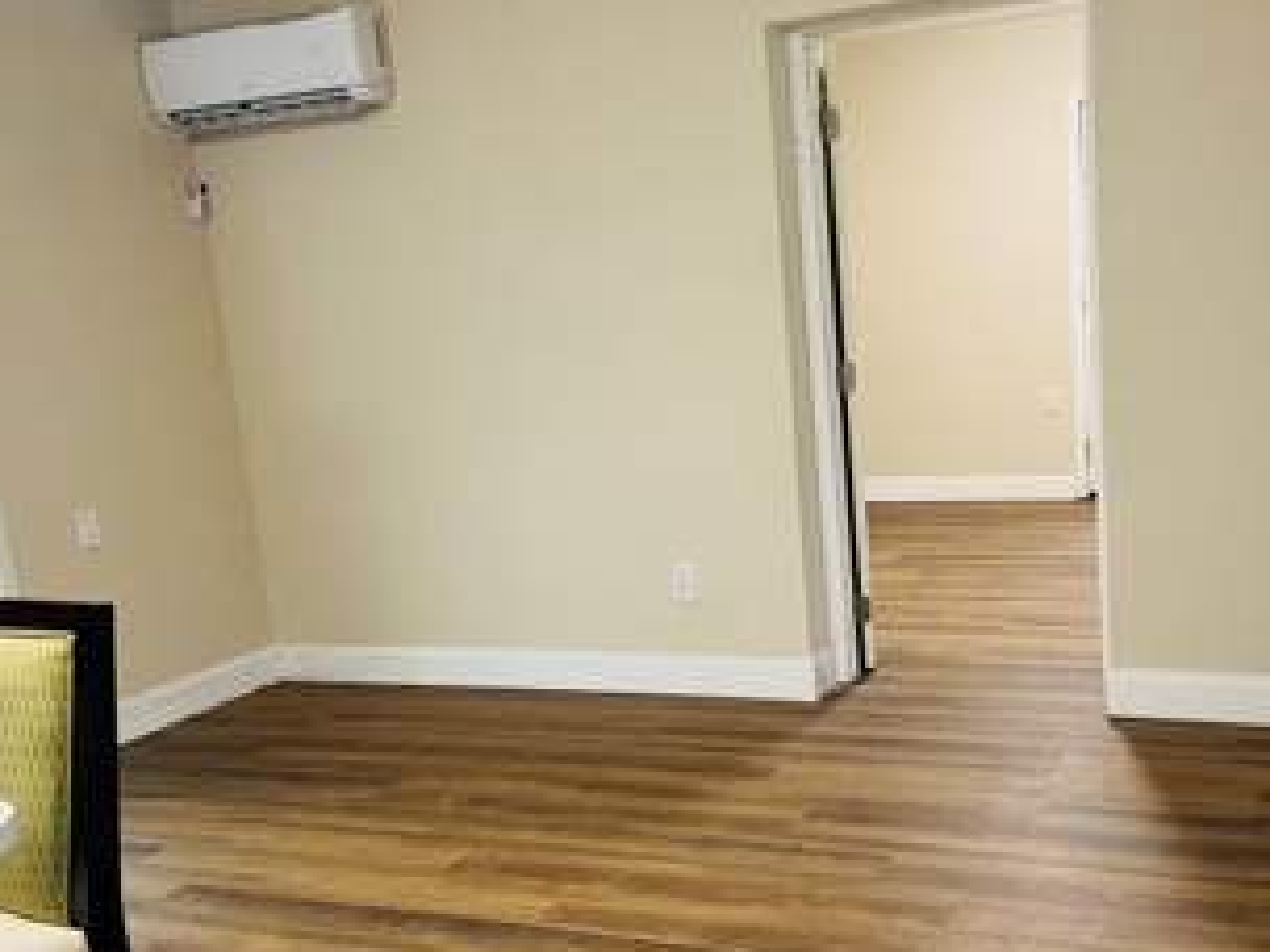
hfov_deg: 45.6
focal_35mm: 41
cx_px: 735
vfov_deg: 35.0
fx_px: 1504
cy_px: 585
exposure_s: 1/60
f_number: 1.5
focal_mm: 5.7
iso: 250
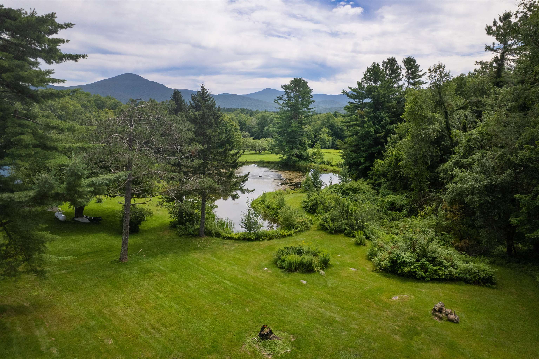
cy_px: 180
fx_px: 329
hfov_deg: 78.6
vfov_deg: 57.2
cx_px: 270
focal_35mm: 22
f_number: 2.8
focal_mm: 8.38
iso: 100
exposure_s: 1/250
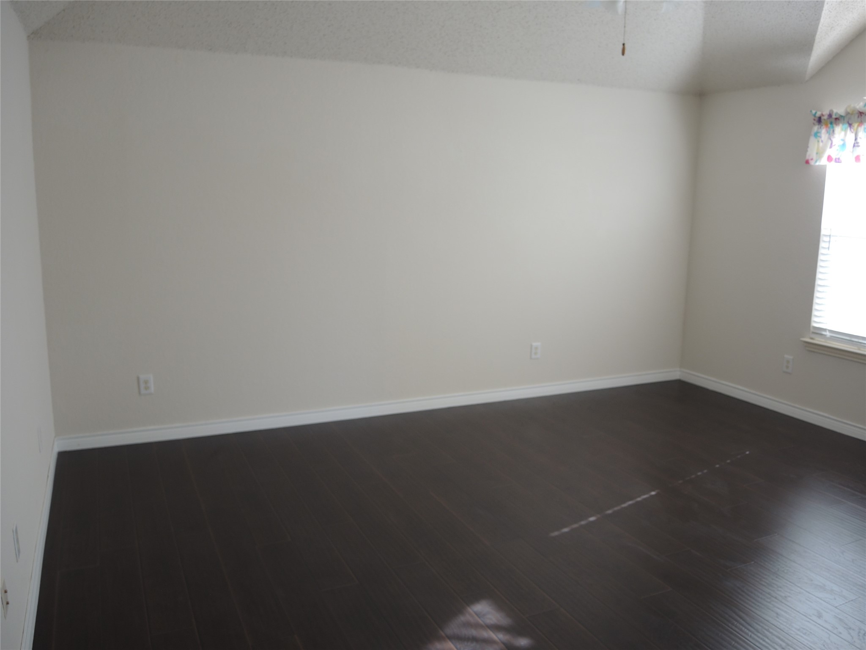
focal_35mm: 28
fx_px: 700
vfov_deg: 49.7
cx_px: 433
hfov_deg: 63.4
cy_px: 325
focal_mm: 6
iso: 80
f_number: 2
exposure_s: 1/60
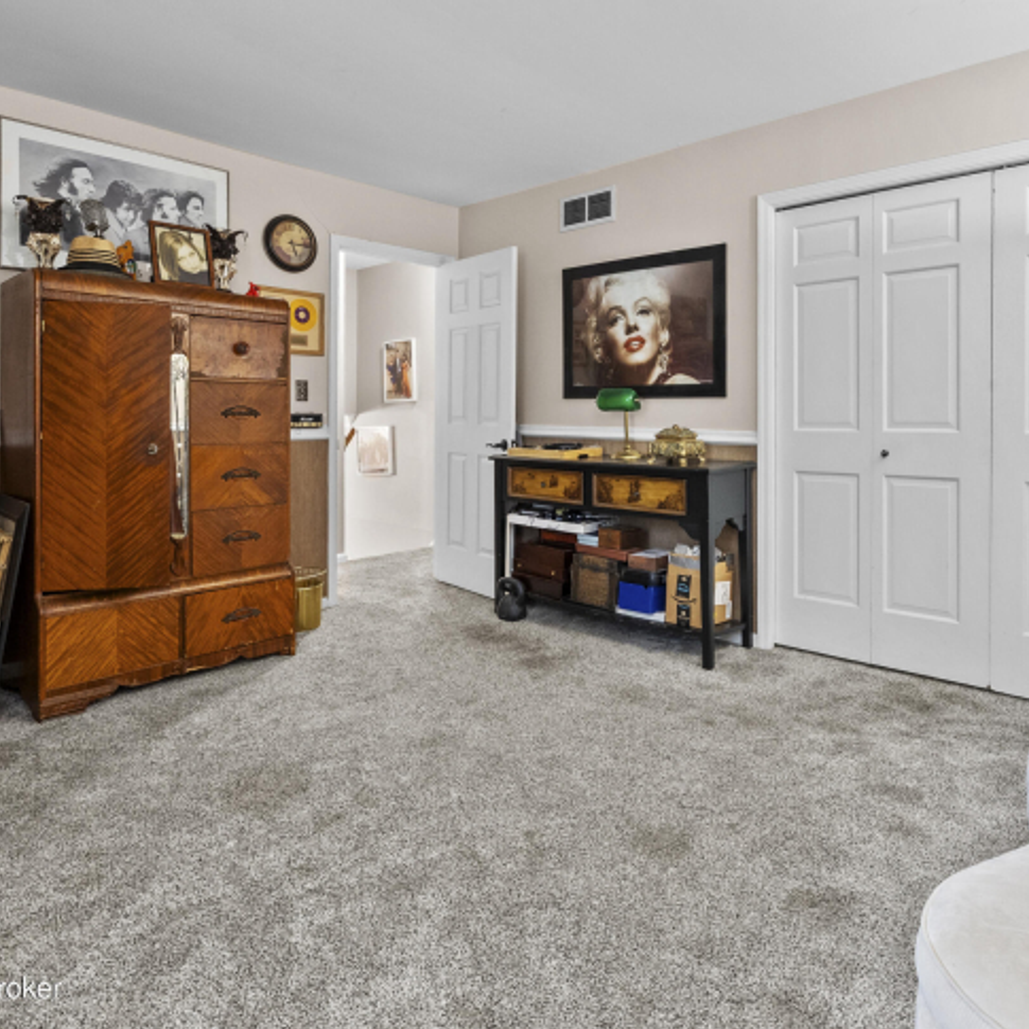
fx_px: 706
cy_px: 505
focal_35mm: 21
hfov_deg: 71.8
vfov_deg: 72.1
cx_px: 580
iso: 2000
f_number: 11
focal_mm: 16
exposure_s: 1/1.25
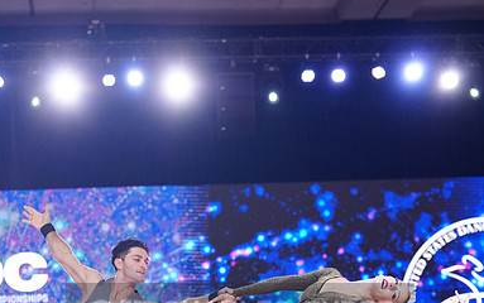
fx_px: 1426
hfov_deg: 19.3
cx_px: 241
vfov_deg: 12.0
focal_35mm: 108
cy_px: 326
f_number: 2.8
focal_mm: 70
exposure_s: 1/400
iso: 2000
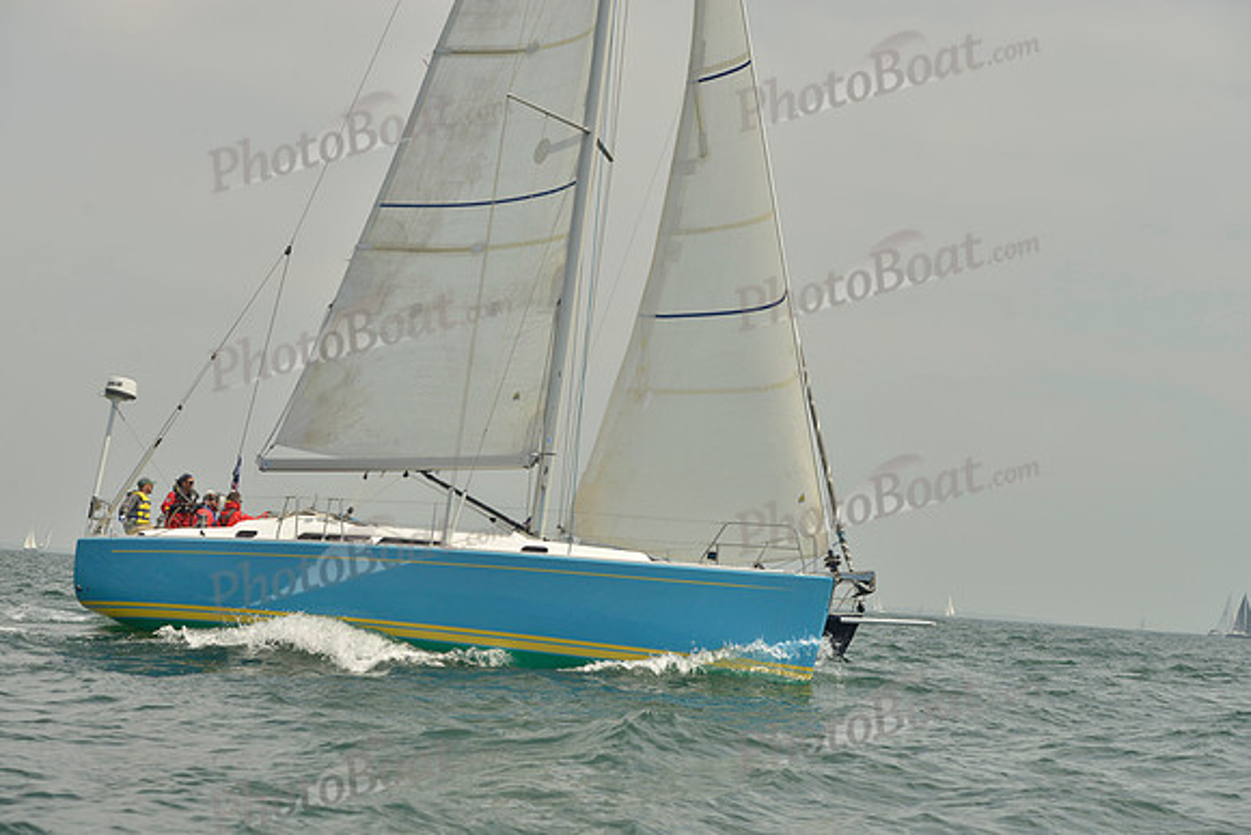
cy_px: 418
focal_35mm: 70
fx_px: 2433
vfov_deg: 19.5
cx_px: 626
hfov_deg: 28.8
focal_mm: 70
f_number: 8
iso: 200
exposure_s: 1/1250
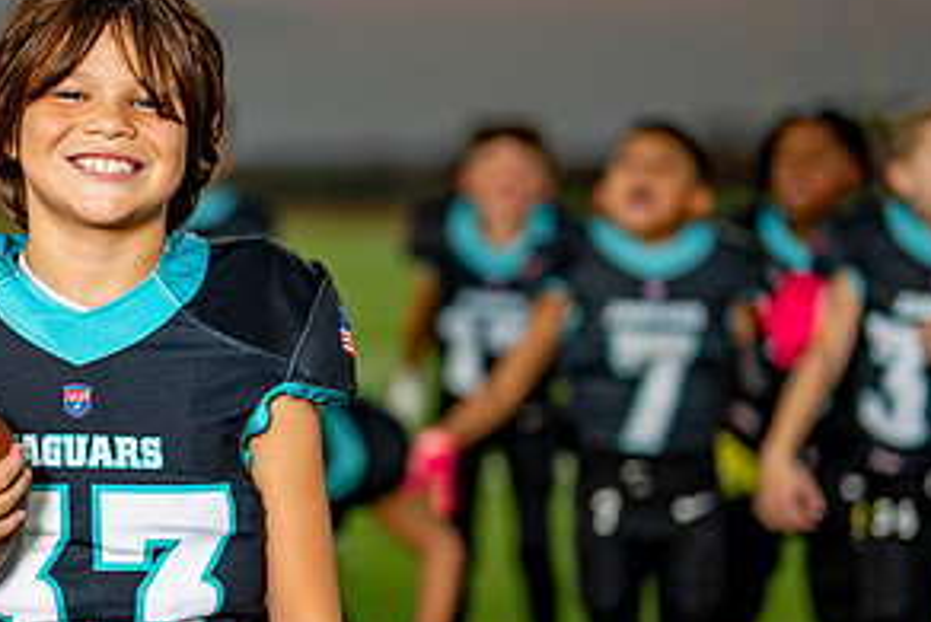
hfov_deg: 18.7
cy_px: 369
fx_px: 2794
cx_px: 164
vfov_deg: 12.7
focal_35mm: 108
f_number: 1.2
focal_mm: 50
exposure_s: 1/400
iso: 100
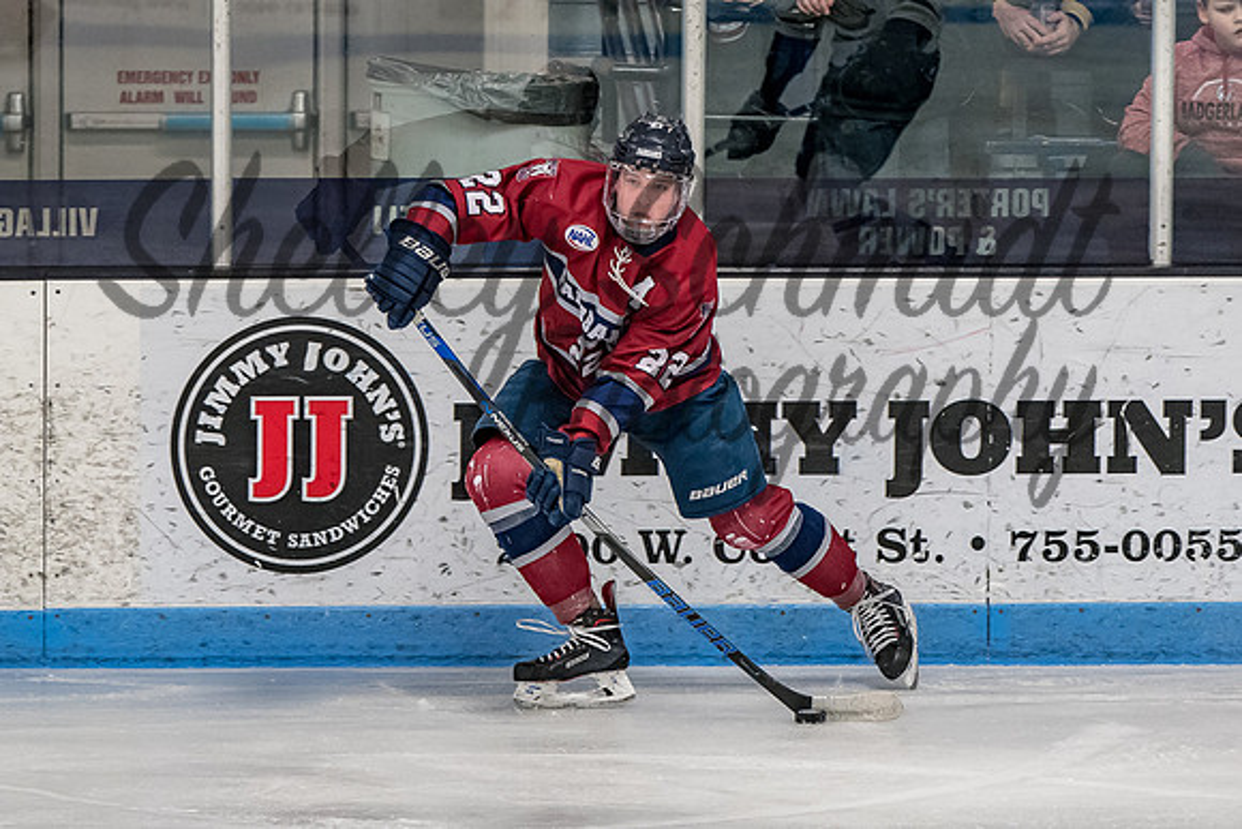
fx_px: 9678
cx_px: 600
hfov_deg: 7.3
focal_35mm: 280
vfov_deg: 4.9
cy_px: 376
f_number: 3.2
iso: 1600
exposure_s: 1/800
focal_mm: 135
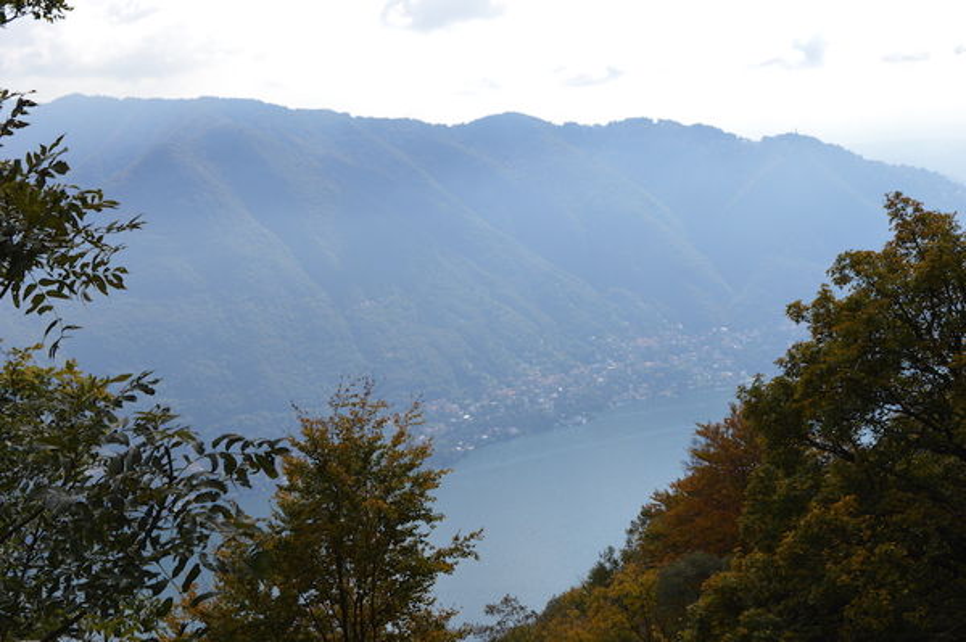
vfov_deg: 26.4
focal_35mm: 51
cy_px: 321
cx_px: 483
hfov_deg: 38.9
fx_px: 1367
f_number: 9
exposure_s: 1/320
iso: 100
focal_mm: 34
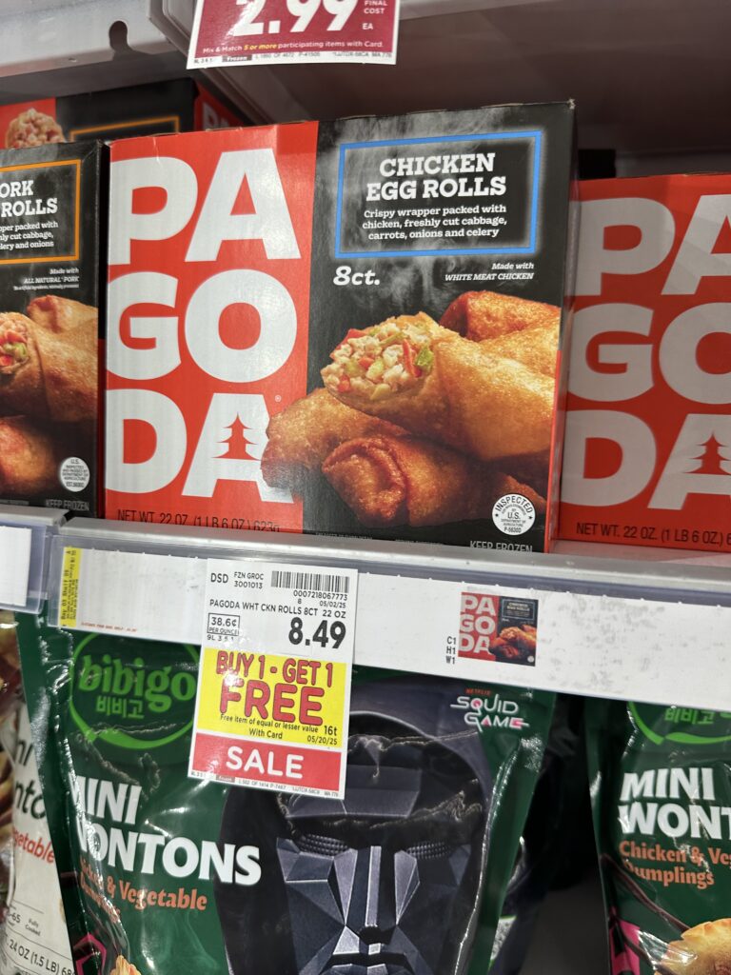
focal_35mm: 24
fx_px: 676
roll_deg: -4.3
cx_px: 366
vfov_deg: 71.6
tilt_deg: -3.5
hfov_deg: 56.8
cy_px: 488
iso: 80
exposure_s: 1/123
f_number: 1.78
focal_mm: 6.86
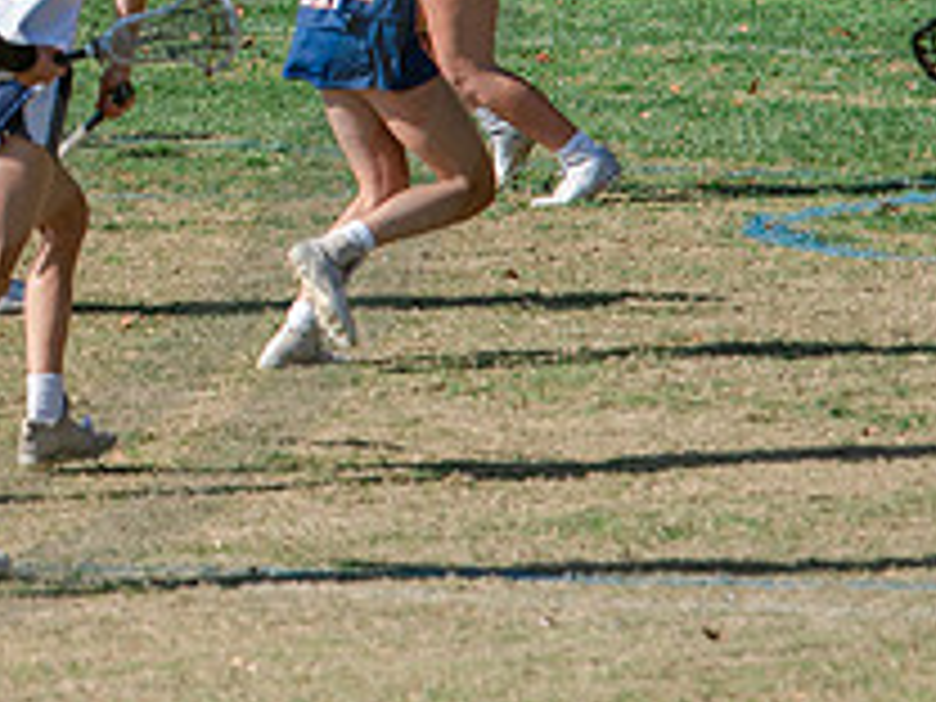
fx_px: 18603
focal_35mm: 688
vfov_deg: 2.2
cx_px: -533
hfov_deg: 2.9
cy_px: -299
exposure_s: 1/1600
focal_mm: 200
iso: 250
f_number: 5
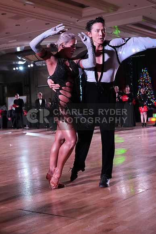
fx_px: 364
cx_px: 78
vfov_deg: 35.6
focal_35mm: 56
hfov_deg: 24.2
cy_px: 117
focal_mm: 56
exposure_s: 1/320
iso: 6400
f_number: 5.6
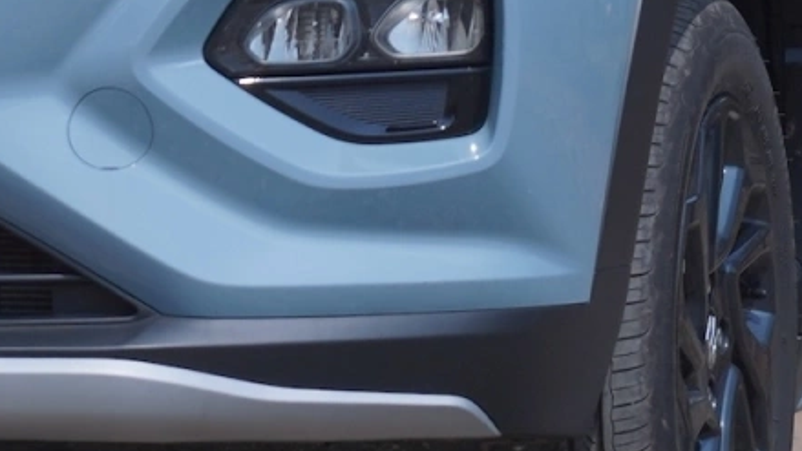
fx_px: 20438
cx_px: -24
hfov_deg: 2.2
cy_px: -332
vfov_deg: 1.3
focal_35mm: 961
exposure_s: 1/2000
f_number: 4
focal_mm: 168
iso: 125
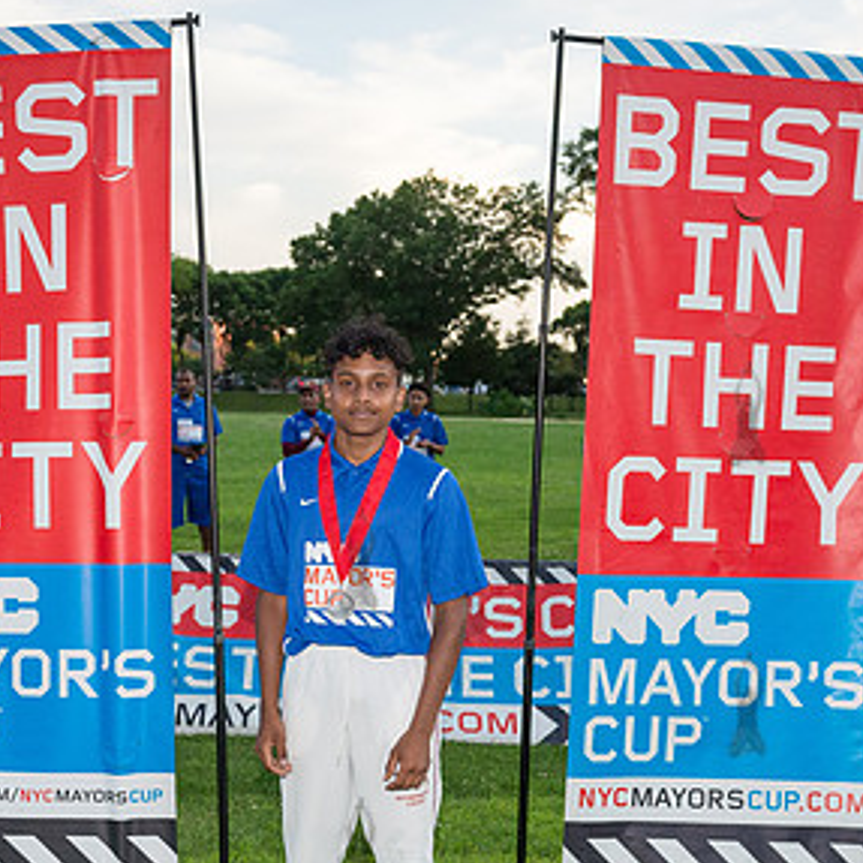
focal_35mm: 55
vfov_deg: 30.9
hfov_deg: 31.0
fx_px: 1551
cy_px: 558
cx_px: 358
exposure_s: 1/2000
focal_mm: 32
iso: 1600
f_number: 4
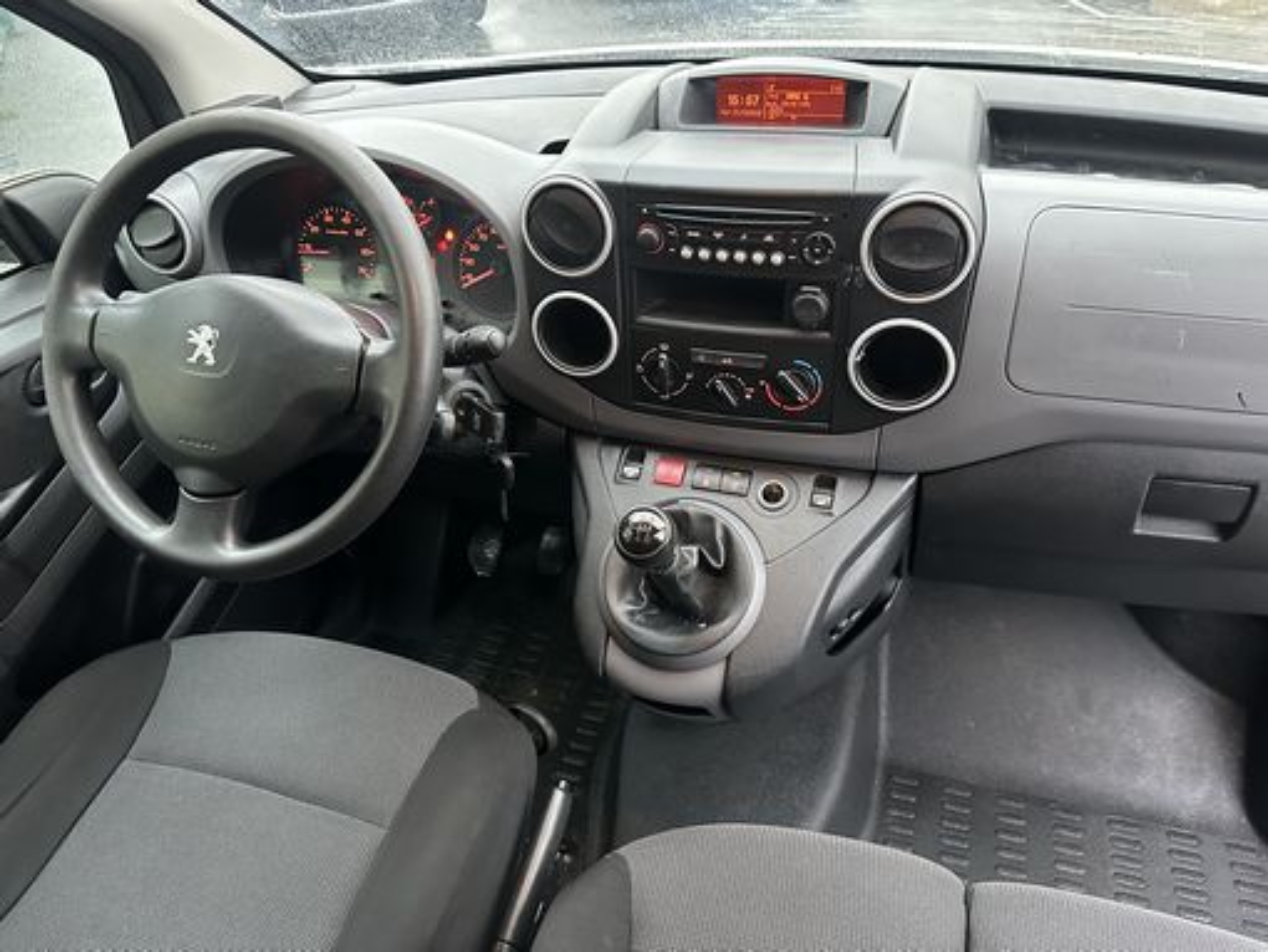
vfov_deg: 56.9
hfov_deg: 71.6
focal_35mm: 24
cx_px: 634
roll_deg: +4.9
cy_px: 476
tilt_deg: -40.2
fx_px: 880
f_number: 1.78
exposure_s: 1/44
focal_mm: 6.86
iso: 1000
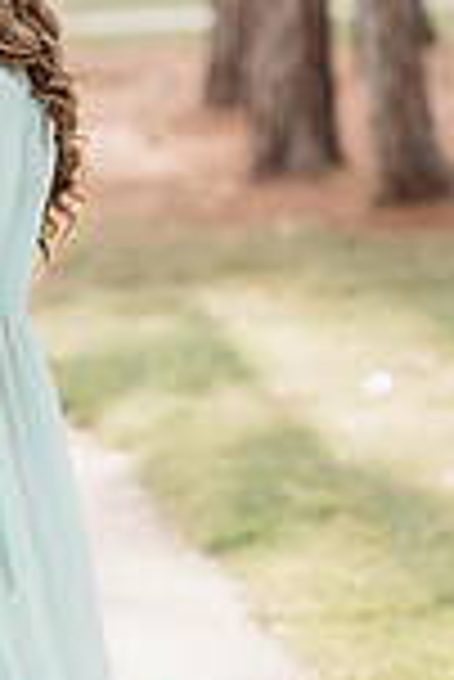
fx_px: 4775
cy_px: 356
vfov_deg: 8.1
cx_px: -85
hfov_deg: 5.4
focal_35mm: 253
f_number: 2.5
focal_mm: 85
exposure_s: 1/320
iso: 160
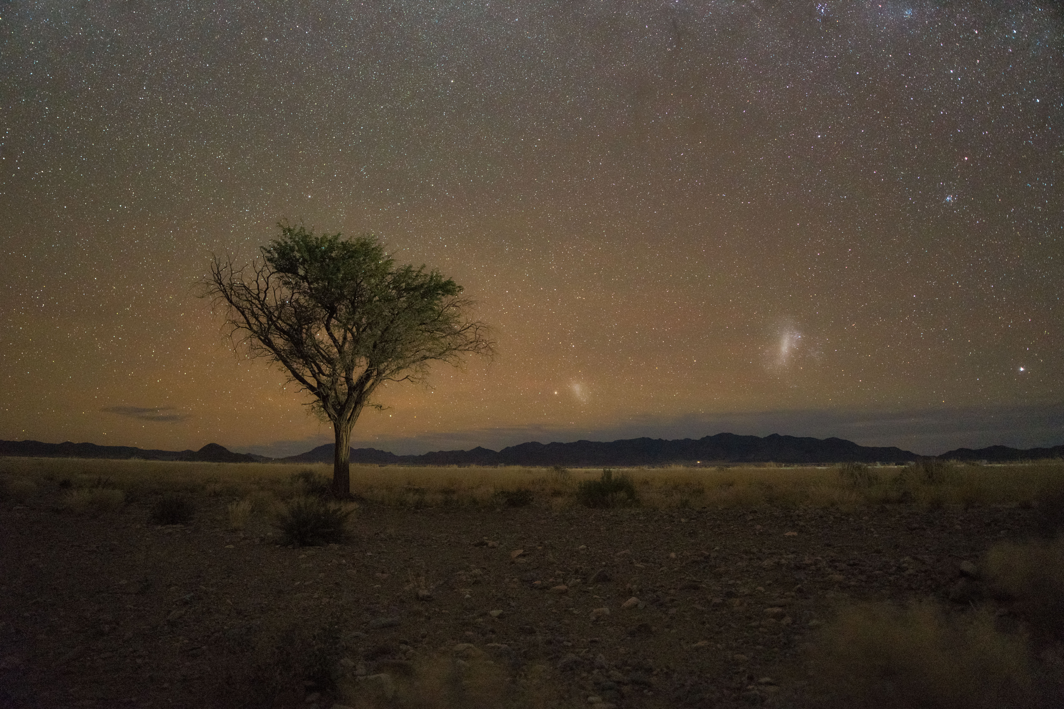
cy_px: 354
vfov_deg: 67.4
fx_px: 532
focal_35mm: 18
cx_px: 532
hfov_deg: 90.0
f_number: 1.4
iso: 3200
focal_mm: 12
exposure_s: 13
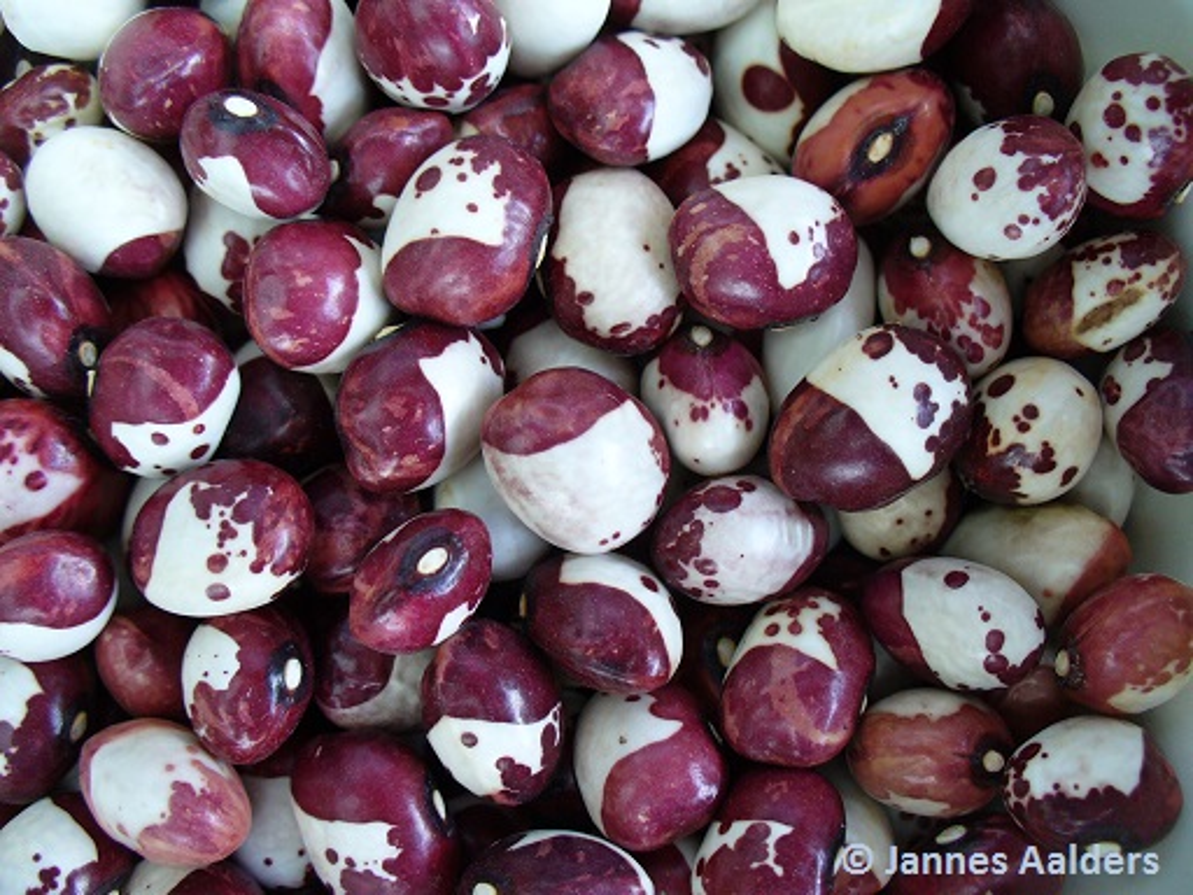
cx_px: 596
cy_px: 448
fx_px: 1275
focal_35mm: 37
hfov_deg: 50.1
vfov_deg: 38.7
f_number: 2.8
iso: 100
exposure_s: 1/60
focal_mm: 6.1
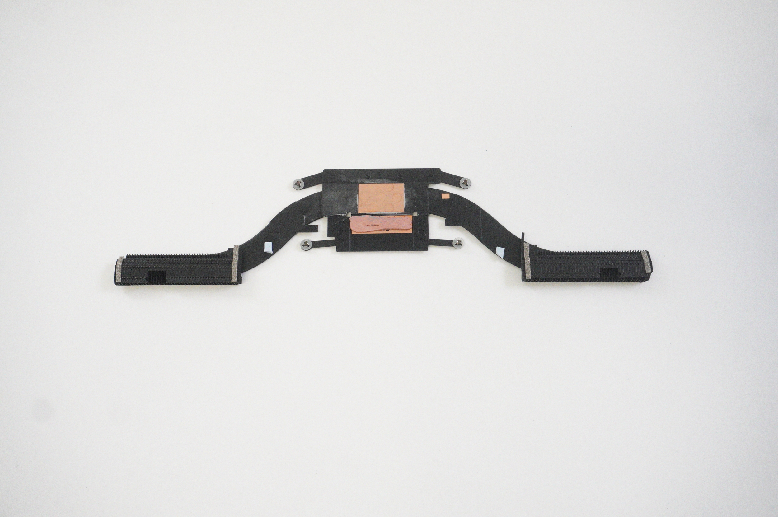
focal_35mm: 34
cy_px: 258
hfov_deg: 55.1
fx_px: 745
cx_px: 389
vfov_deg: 38.3
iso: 5000
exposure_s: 1/250
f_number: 5.6
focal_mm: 23
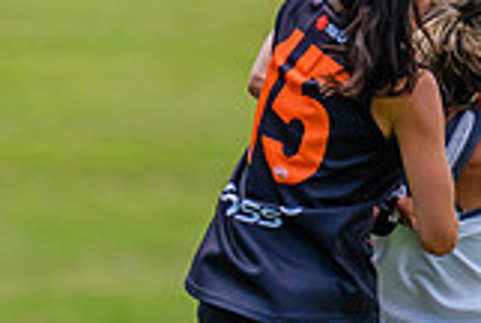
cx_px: 224
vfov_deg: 0.5
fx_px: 34348
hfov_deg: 0.8
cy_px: 213
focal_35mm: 2566
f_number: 7.1
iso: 800
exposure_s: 1/1600
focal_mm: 600
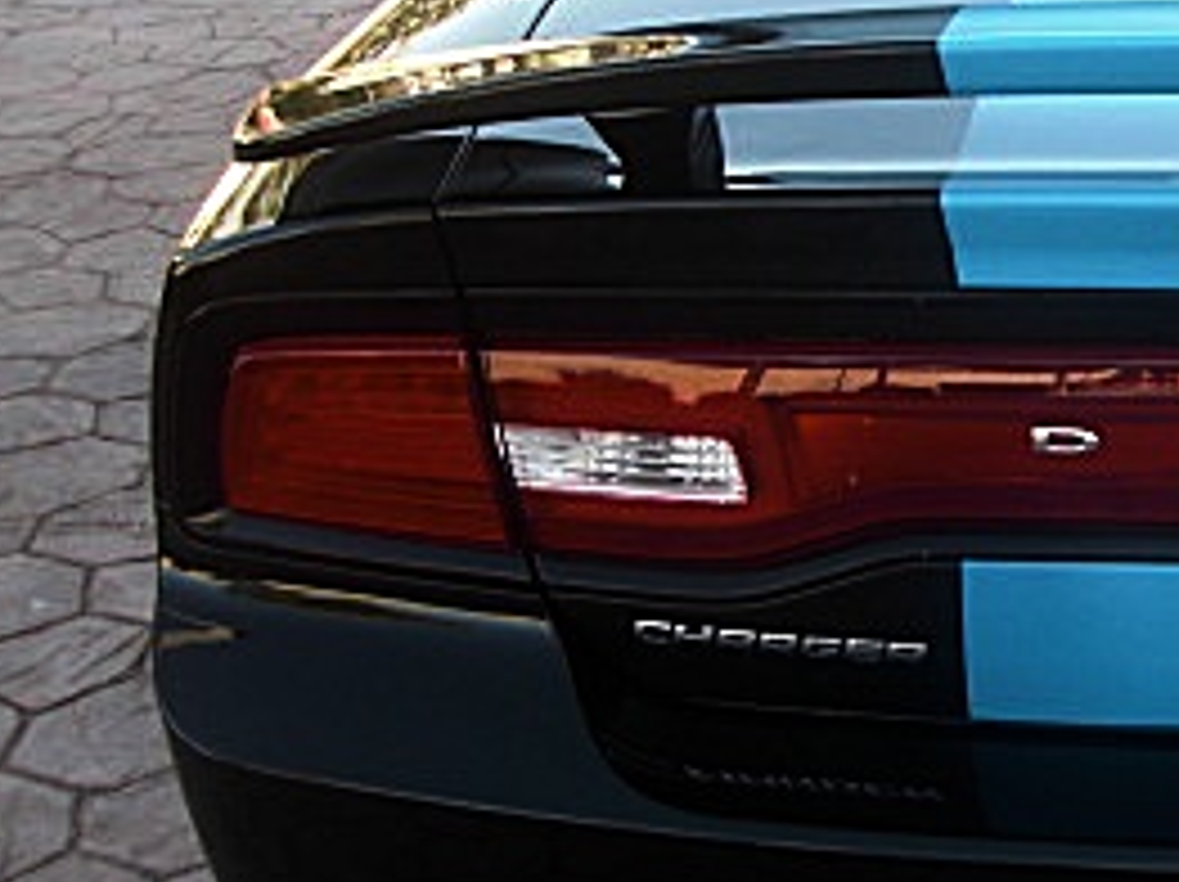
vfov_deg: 16.7
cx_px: 1368
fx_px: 2994
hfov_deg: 20.9
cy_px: 369
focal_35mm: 88
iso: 50
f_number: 2.8
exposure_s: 1/80
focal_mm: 6.3
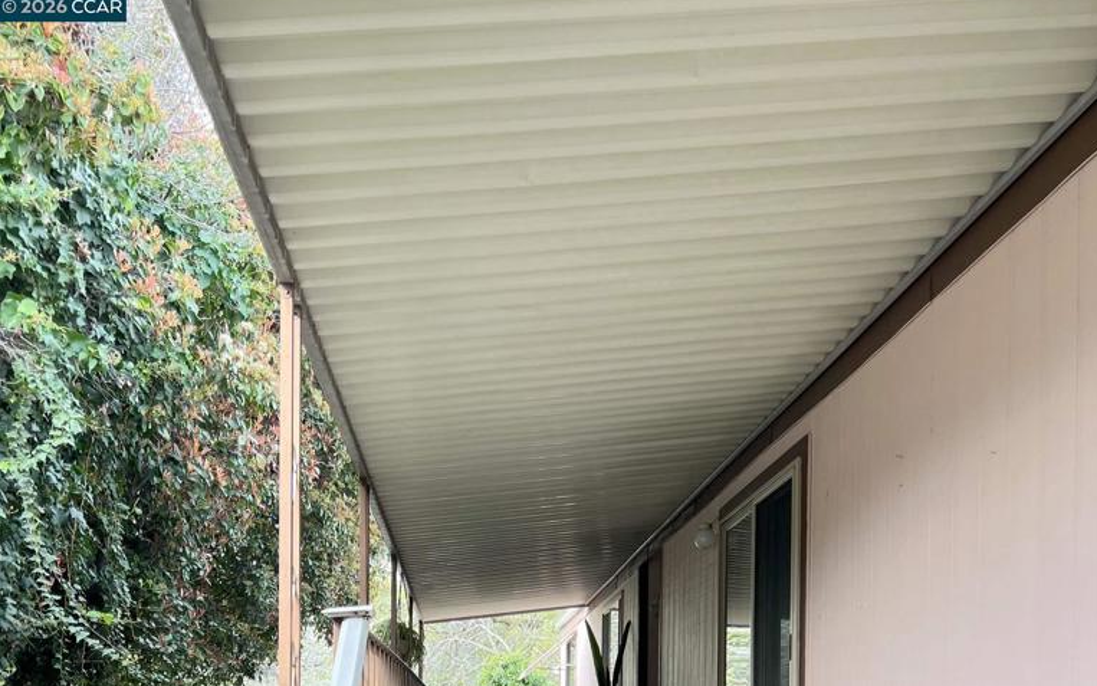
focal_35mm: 37
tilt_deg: +0.3
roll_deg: -0.4
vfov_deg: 31.2
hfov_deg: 52.7
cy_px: 726
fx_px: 1106
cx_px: 551
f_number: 1.5
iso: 50
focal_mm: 5.7
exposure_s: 1/216
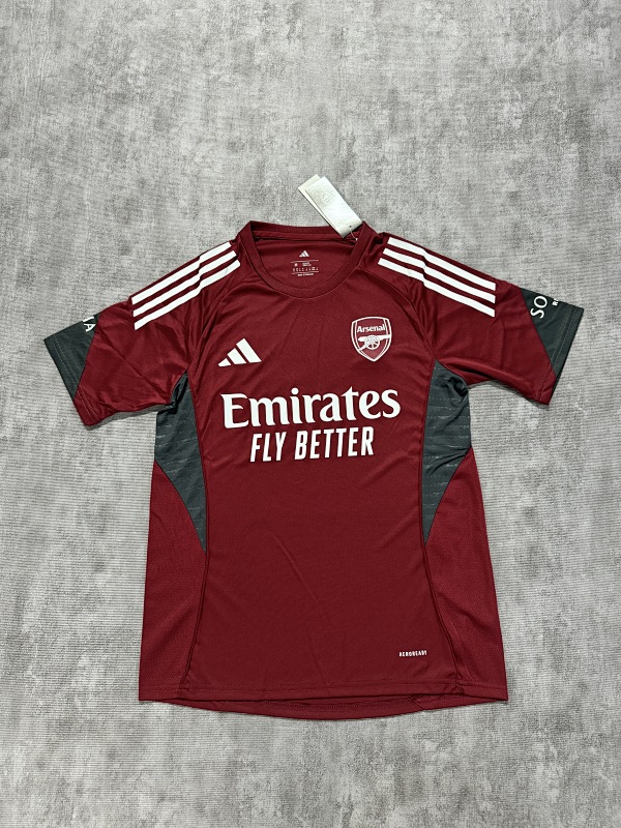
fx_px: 574
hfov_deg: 56.8
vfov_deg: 71.6
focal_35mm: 24
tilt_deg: -78.4
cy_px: 414
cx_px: 310
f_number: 1.78
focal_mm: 6.76
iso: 400
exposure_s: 1/50
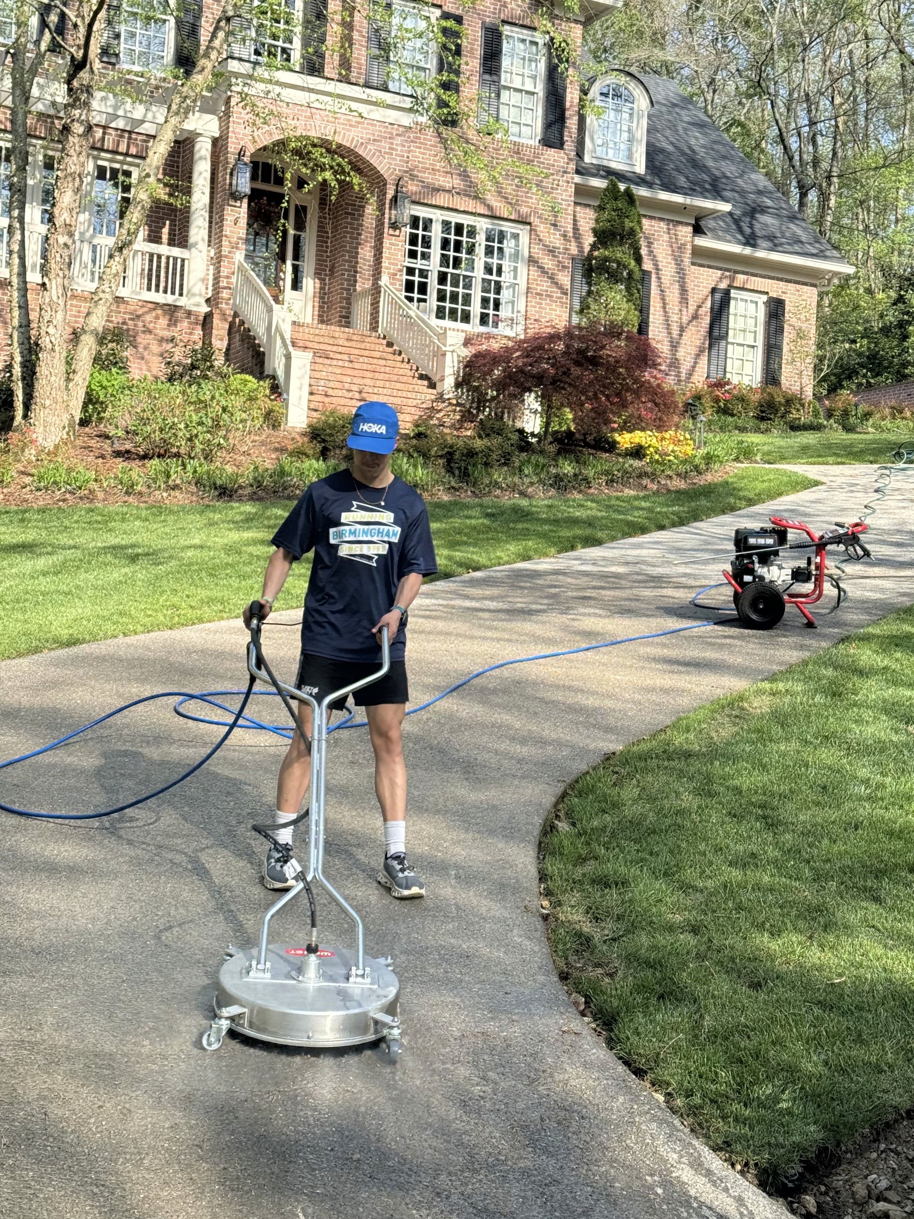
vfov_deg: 33.7
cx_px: 440
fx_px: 2006
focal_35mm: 57
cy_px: 528
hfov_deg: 25.7
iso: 64
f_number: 1.78
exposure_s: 1/1597
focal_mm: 6.76
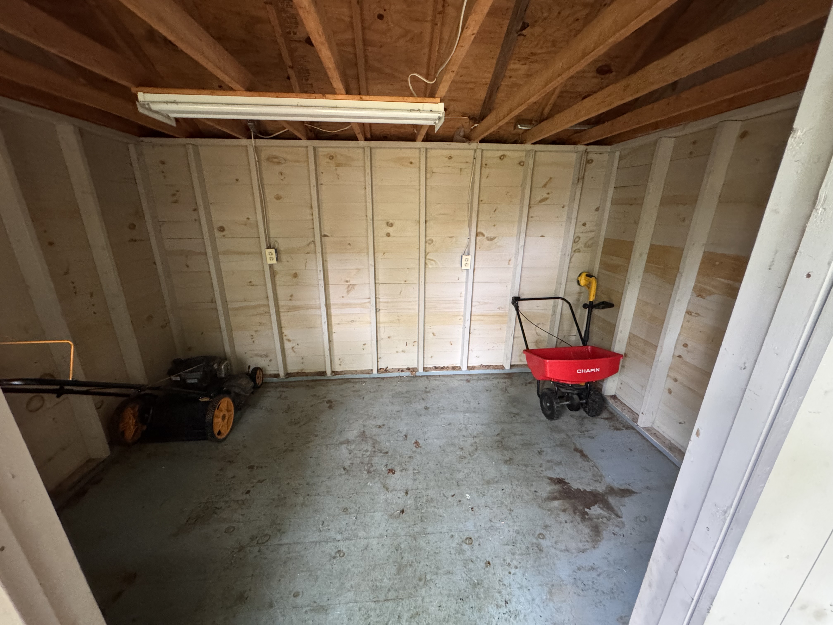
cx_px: 416
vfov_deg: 85.7
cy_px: 312
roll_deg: -0.7
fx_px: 337
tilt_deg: -16.9
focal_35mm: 14
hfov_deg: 102.1
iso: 800
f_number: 2.2
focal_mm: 2.22
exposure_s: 1/60
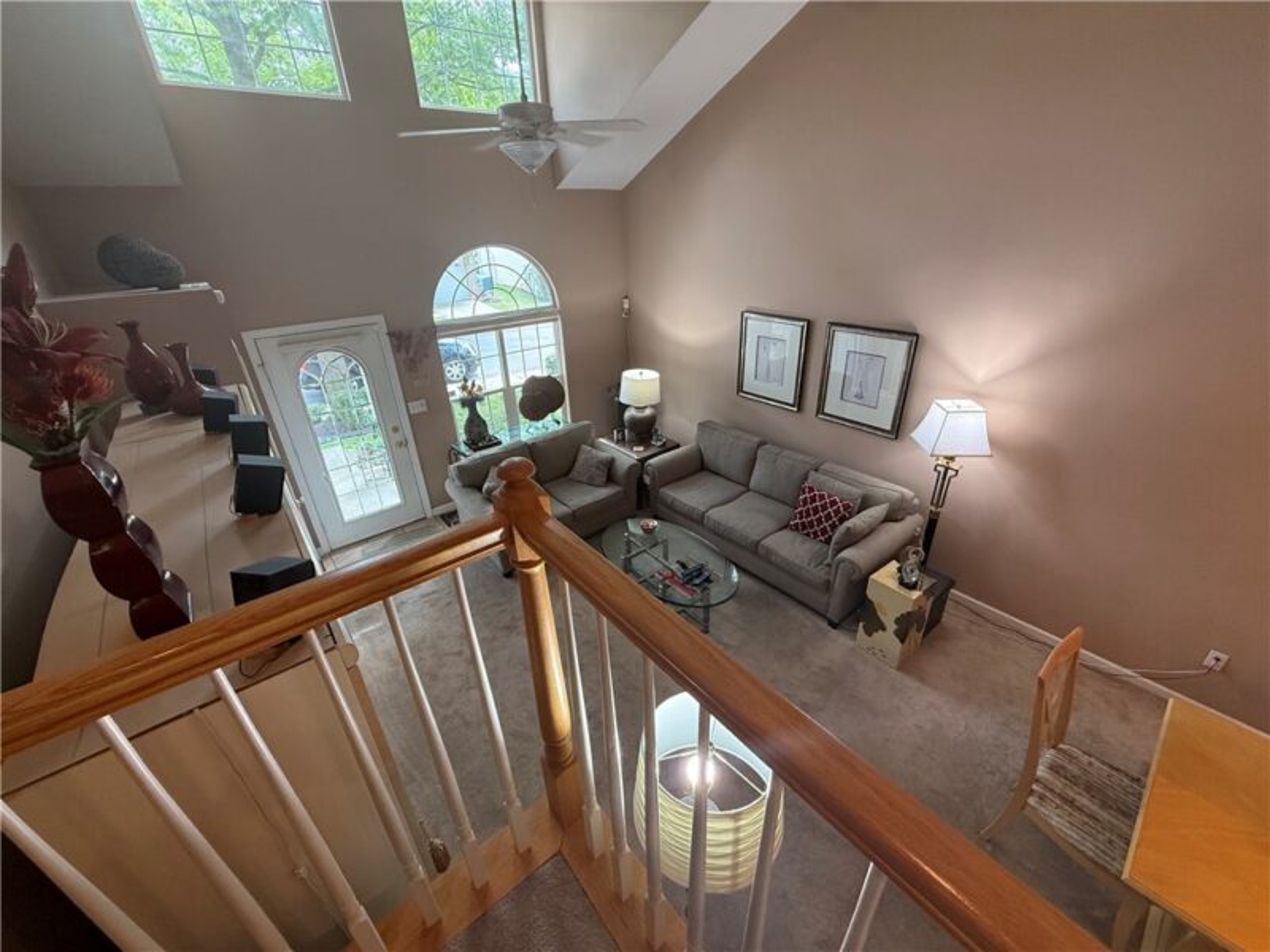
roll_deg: +1.1
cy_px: 476
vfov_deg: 85.7
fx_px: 514
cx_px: 635
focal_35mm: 14
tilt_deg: -26.1
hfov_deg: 102.1
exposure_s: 1/120
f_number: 2.2
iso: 320
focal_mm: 2.22
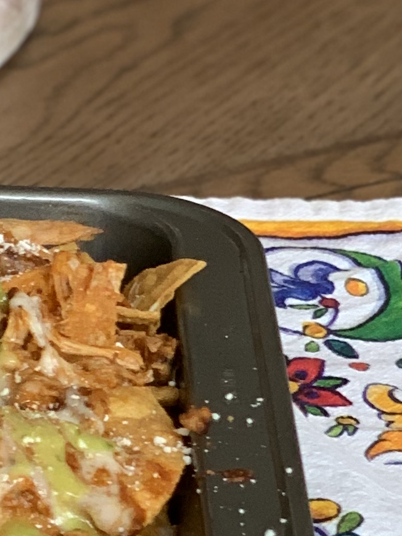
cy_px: -25
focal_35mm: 241
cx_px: -425
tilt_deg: -19.0
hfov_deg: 6.0
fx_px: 3734
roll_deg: -0.3
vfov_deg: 8.2
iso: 80
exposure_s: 1/120
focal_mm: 6
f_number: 2.4
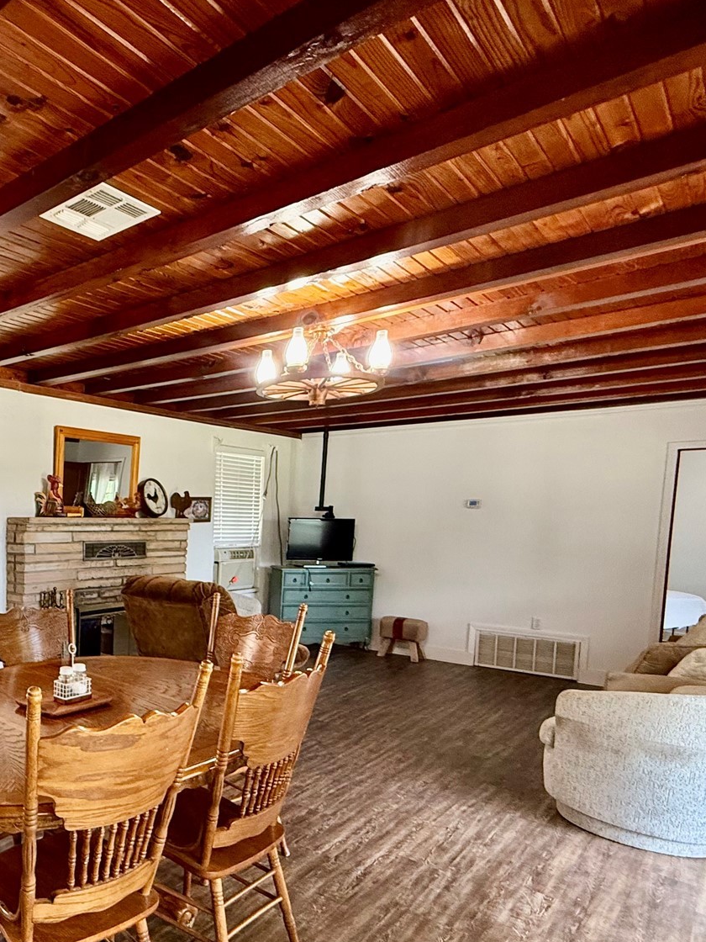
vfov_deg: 70.7
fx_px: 653
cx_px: 53
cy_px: 573
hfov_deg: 49.7
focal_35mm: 24
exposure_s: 1/60
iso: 250
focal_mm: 2.22
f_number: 2.2
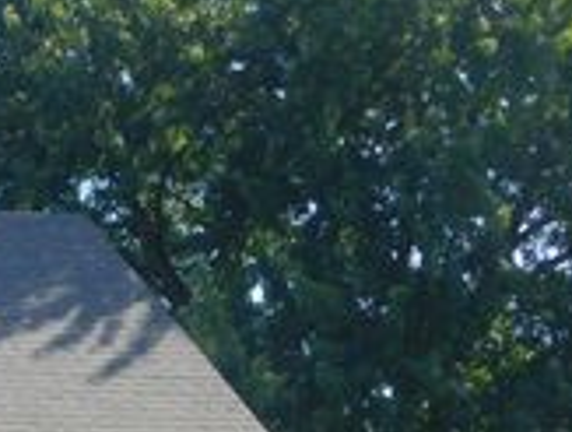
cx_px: -182
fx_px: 2583
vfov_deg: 9.4
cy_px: 564
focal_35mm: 156
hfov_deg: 12.2
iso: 125
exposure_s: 1/500
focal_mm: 9
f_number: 3.8
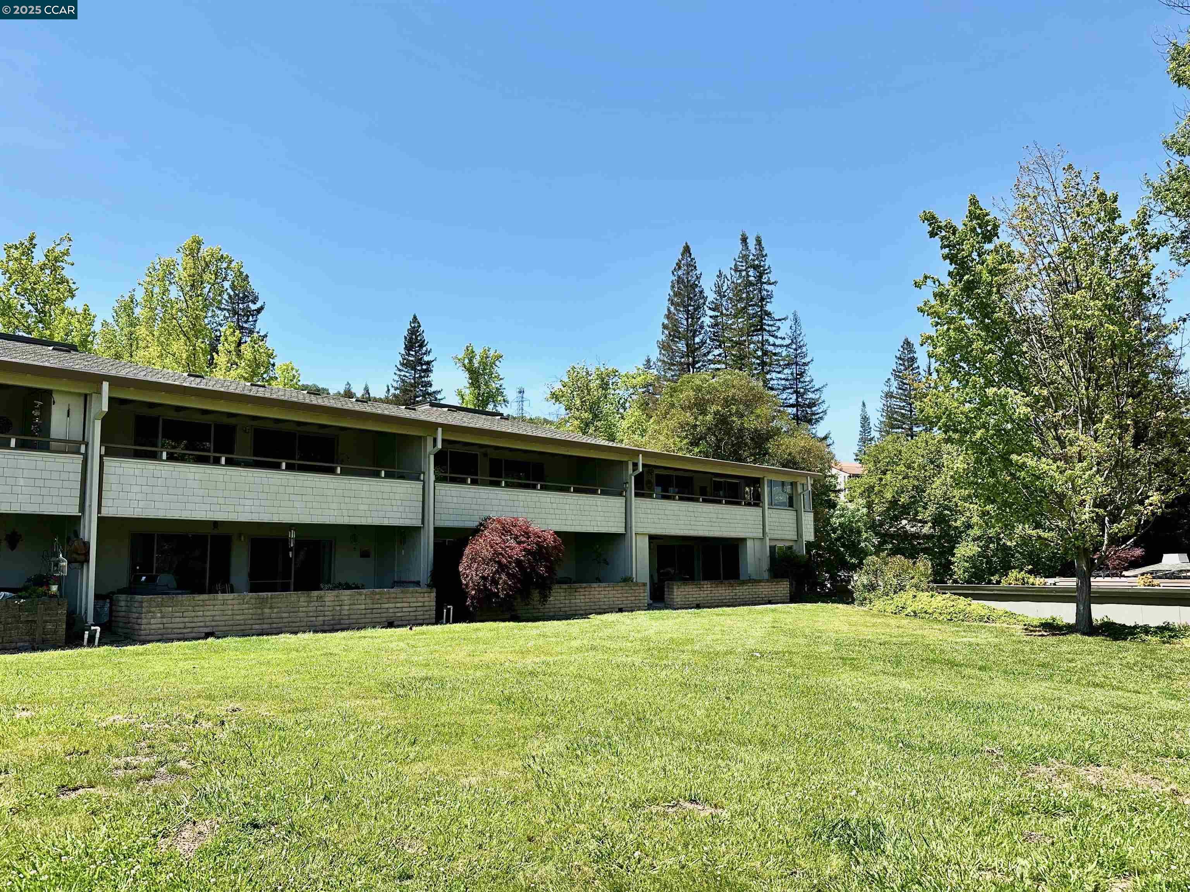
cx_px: 595
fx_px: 825
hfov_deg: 71.6
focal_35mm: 24
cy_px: 446
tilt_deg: +7.0
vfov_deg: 56.8
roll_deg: +0.8
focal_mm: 6.86
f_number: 1.78
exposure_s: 1/1988
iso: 80
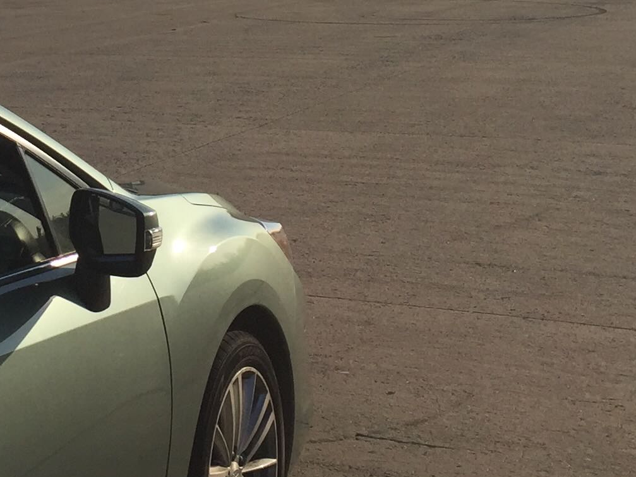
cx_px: 35
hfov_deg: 20.4
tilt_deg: -0.1
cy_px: -86
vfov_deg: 15.2
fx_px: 1727
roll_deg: +1.4
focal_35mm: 94
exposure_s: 1/4405
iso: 32
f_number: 2.2
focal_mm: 4.15
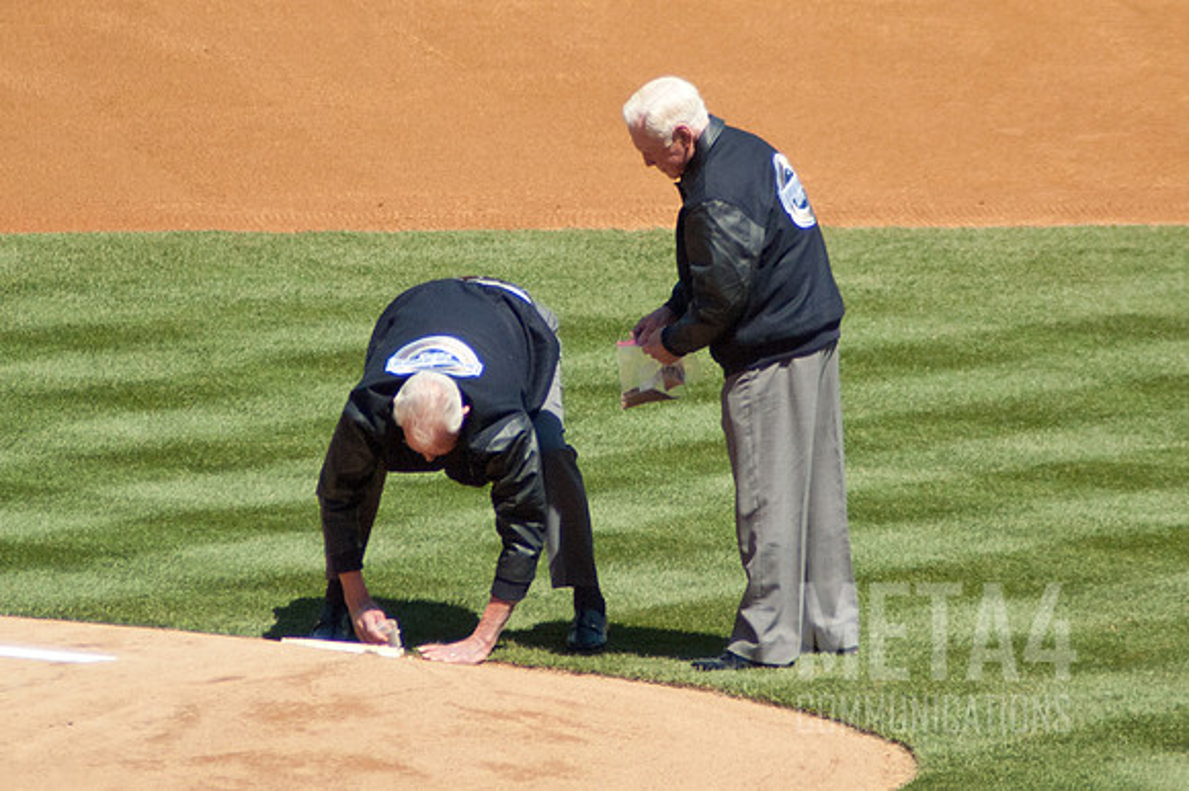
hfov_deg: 3.3
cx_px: 681
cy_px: 356
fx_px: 20931
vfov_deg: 2.2
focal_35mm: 634
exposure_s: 1/2500
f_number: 6.3
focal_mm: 300
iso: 640
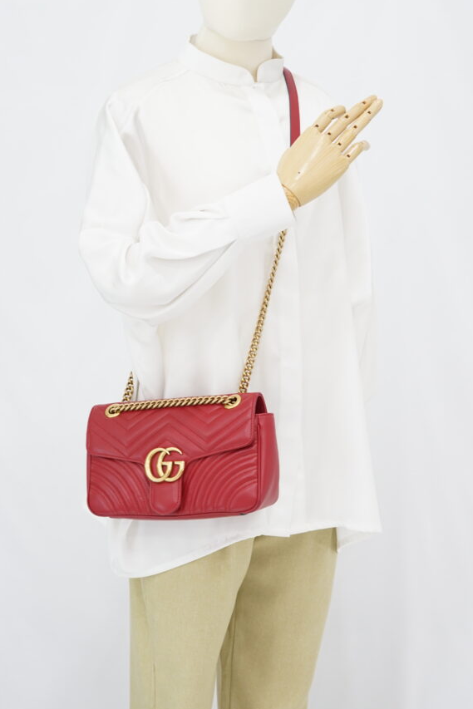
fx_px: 1182
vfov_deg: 33.4
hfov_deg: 22.6
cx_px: 229
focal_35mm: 60
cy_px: 322
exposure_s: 1/6
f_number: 6.3
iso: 640
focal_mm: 50
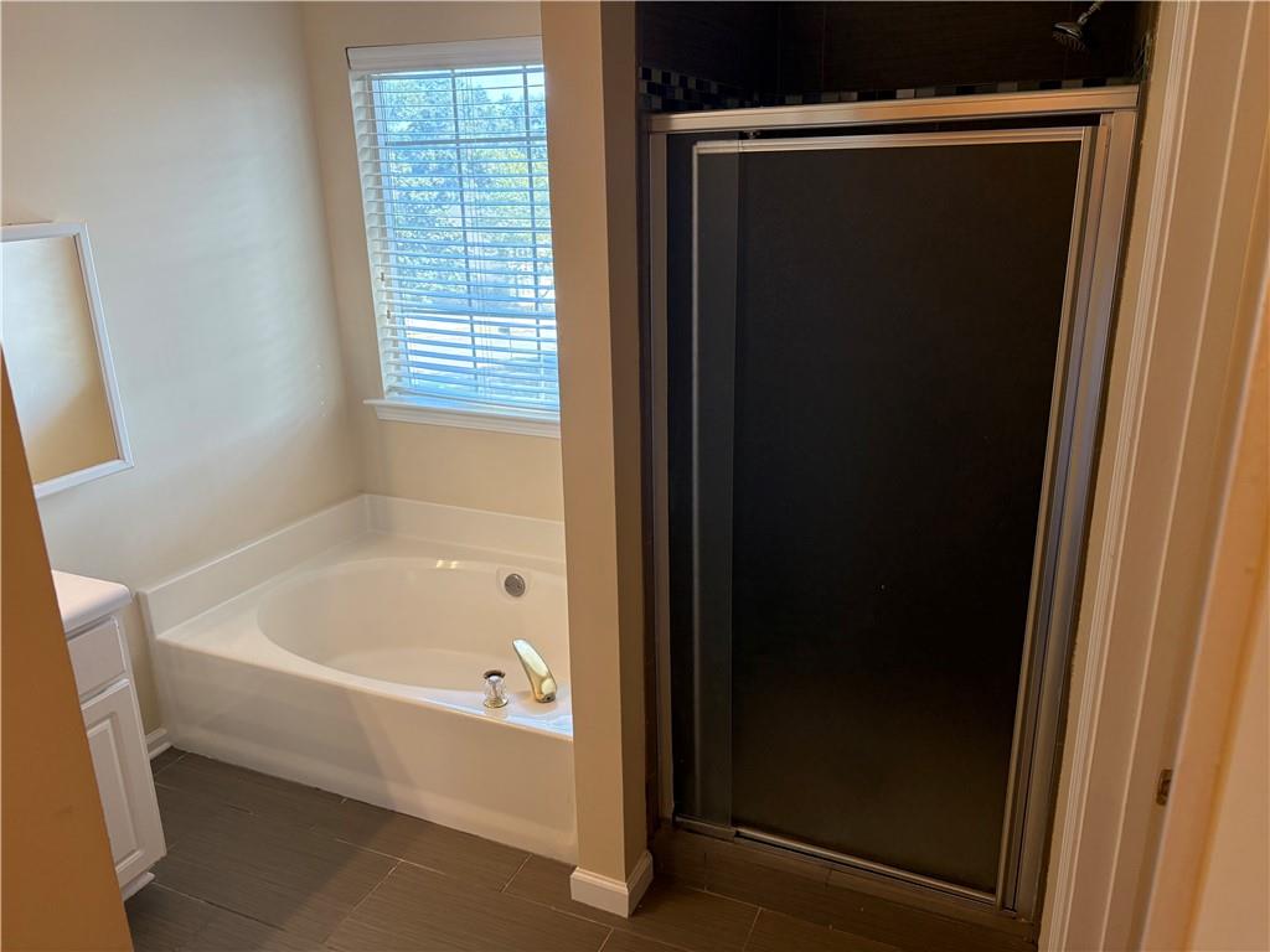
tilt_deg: -17.9
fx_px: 954
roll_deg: +1.7
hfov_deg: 67.3
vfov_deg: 53.1
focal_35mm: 26
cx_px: 635
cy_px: 476
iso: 125
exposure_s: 1/129
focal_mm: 5.96
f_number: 1.6
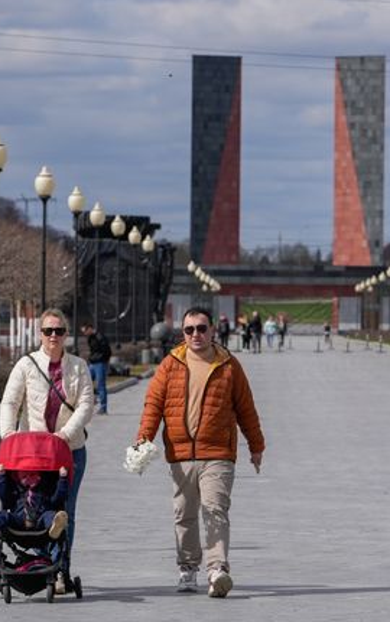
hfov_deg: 6.0
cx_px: 204
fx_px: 3701
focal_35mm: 218
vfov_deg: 9.6
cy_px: 302
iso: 250
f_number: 6.3
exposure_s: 1/1600
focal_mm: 132
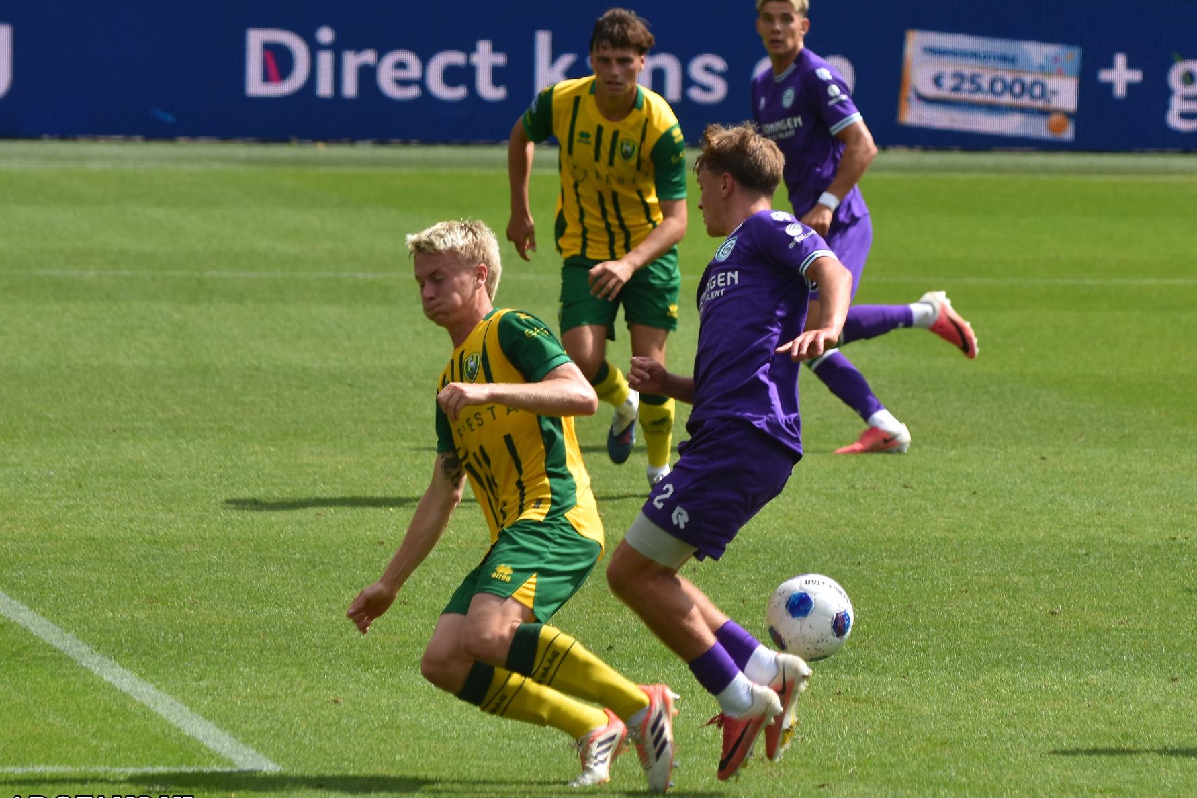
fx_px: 10207
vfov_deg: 4.5
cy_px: 392
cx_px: 613
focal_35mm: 307
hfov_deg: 6.7
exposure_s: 1/1000
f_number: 4
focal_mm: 190
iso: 125
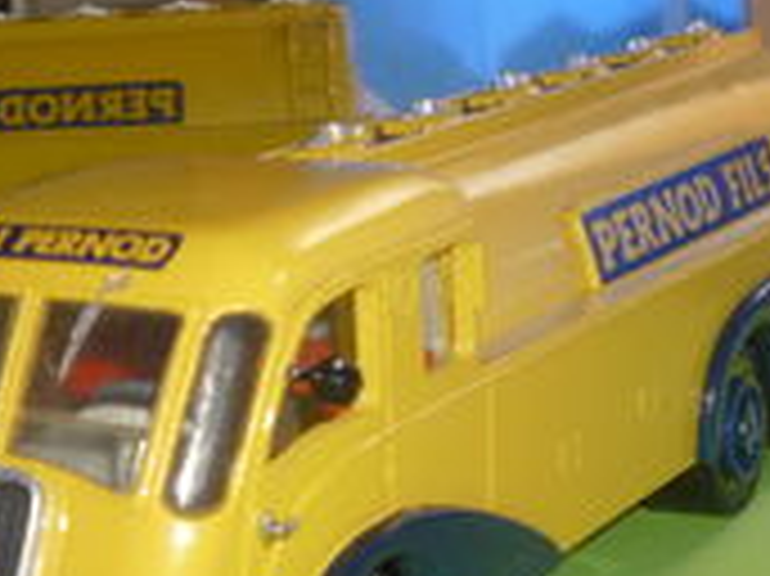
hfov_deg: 20.2
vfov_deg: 15.3
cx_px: 149
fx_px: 2134
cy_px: 486
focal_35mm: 96
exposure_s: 1/60
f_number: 3.7
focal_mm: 7.3
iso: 160
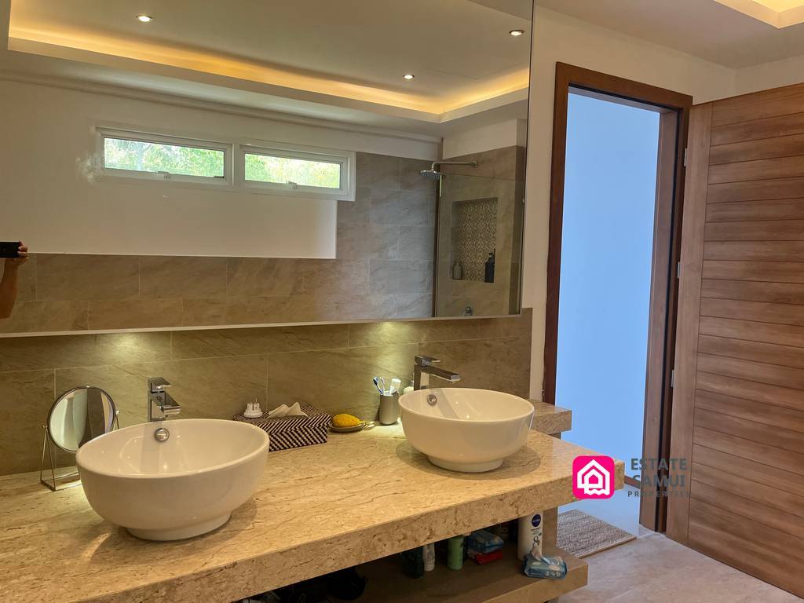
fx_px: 604
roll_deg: -1.6
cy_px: 302
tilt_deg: -4.2
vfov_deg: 53.1
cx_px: 402
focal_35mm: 26
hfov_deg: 67.3
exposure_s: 1/100
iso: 80
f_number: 1.6
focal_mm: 5.1
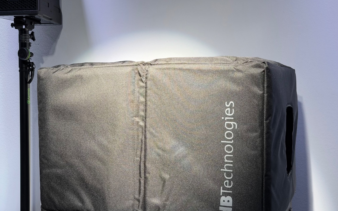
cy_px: 121
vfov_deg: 25.3
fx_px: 470
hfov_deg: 39.6
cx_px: 169
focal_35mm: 51
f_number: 1.78
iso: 80
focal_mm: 6.76
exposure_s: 1/171
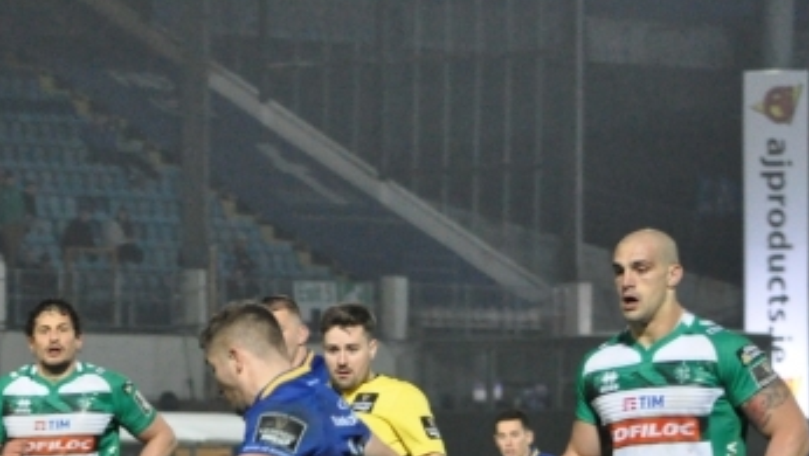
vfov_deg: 3.0
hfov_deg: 5.4
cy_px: 567
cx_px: -7
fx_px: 8563
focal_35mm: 399
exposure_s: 1/500
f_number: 4.8
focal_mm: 110
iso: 3200
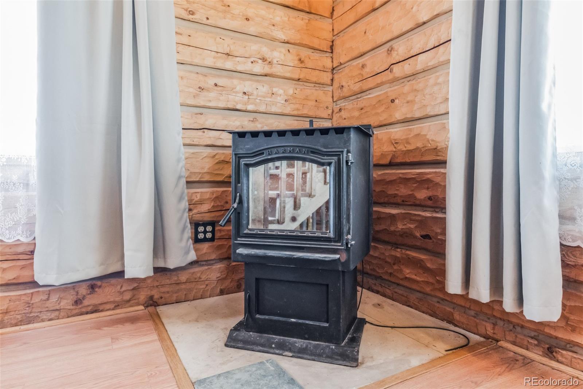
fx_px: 324
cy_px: 194
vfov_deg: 61.9
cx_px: 292
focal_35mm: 20
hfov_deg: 84.0
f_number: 7.1
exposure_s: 1/40
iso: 1600
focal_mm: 20
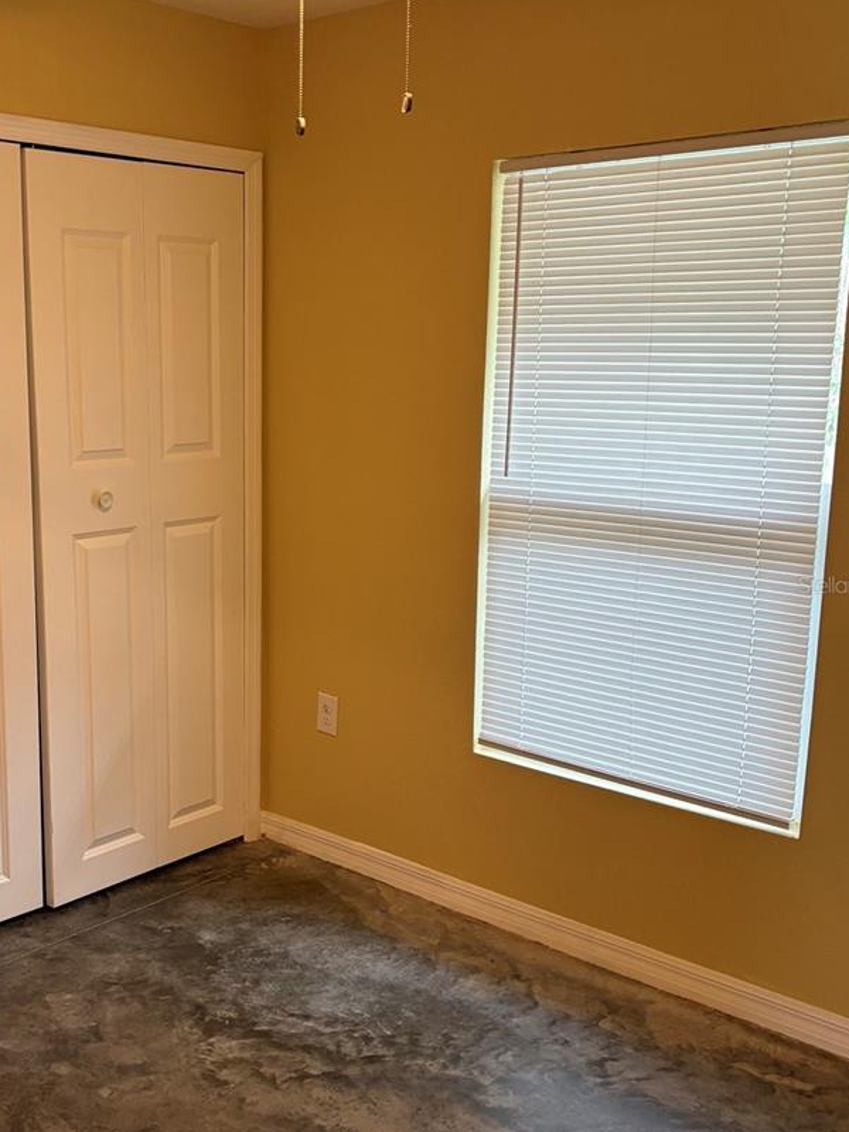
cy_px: 584
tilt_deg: -11.4
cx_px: 262
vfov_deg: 47.9
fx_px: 1275
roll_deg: -0.8
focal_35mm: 39
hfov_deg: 36.3
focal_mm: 5.96
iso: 200
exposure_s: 1/60
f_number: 1.6
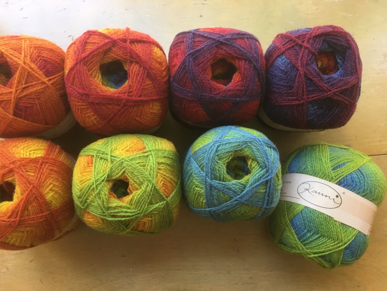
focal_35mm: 29
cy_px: 146
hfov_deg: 61.6
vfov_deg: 48.2
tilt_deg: -80.7
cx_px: 194
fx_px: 324
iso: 100
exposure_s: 1/30
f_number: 2.2
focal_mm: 4.15
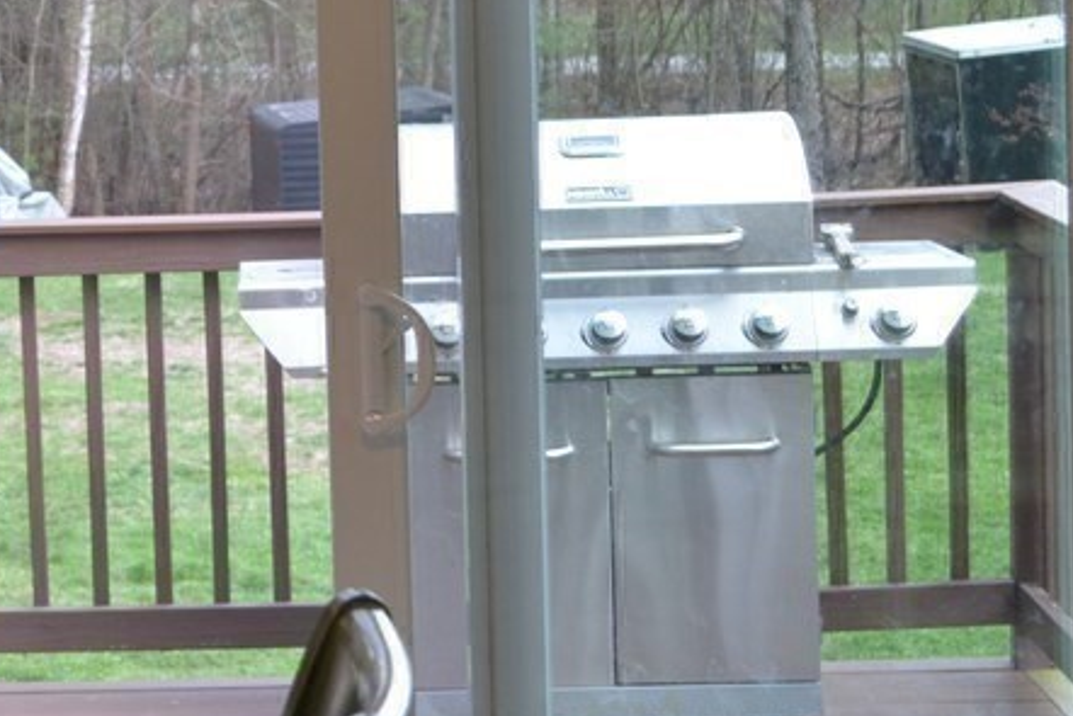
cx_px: -112
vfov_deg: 10.9
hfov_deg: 15.9
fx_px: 3727
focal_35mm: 125
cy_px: 38
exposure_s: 1/60
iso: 560
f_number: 5
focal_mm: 36
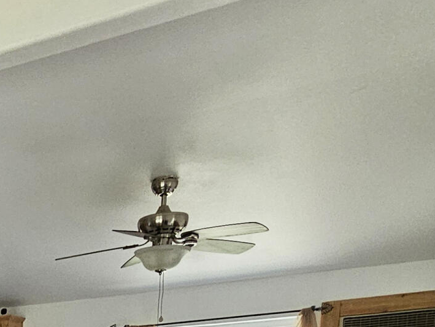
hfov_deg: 27.6
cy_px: 563
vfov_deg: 20.3
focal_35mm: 55
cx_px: -163
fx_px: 691
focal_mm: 2.2
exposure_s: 1/77.4
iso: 250
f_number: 2.2
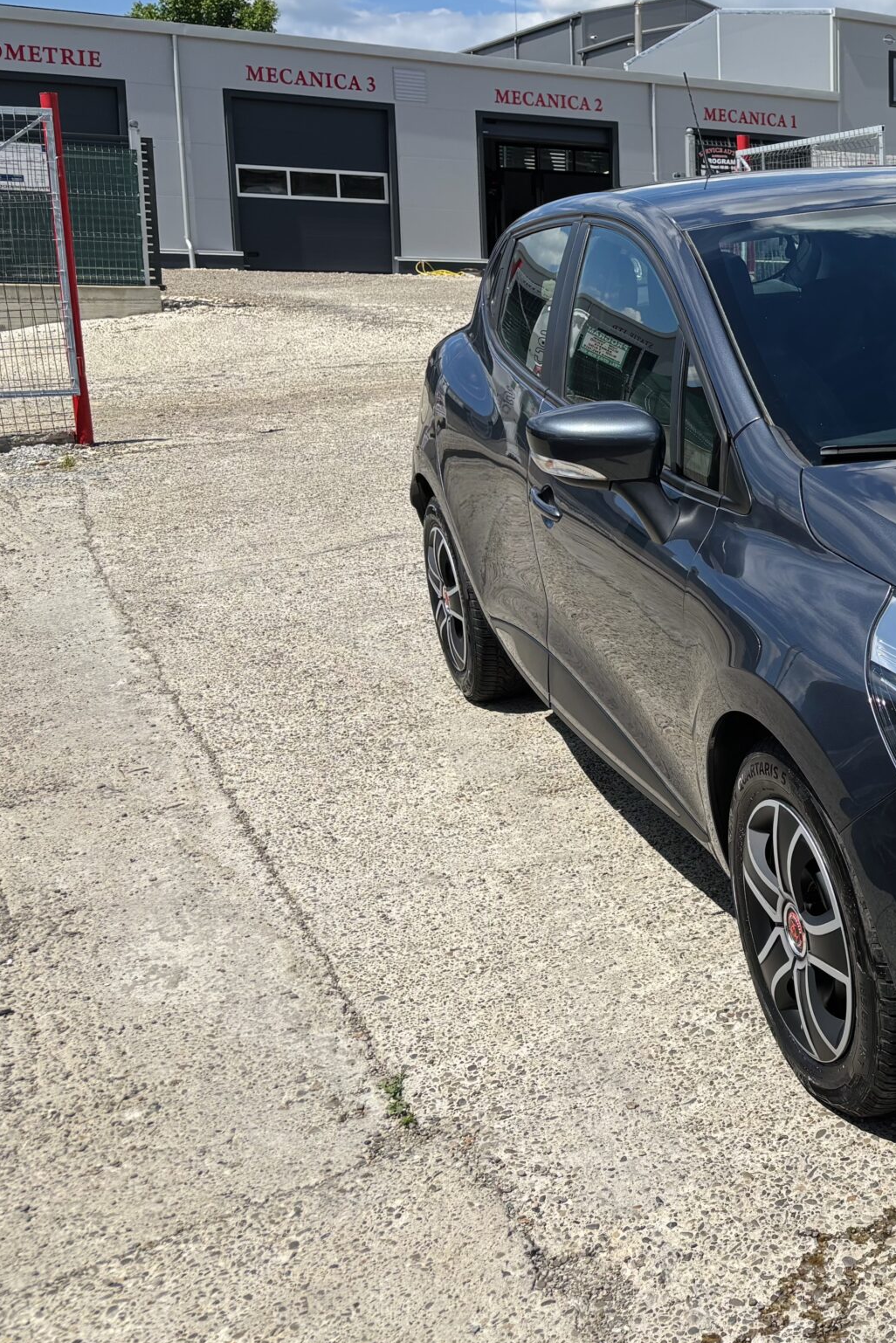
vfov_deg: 43.4
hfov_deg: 26.3
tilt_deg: -6.7
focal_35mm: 45
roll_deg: -1.2
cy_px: 541
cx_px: 1102
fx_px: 1679
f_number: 1.6
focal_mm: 5.96
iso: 50
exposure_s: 1/3788
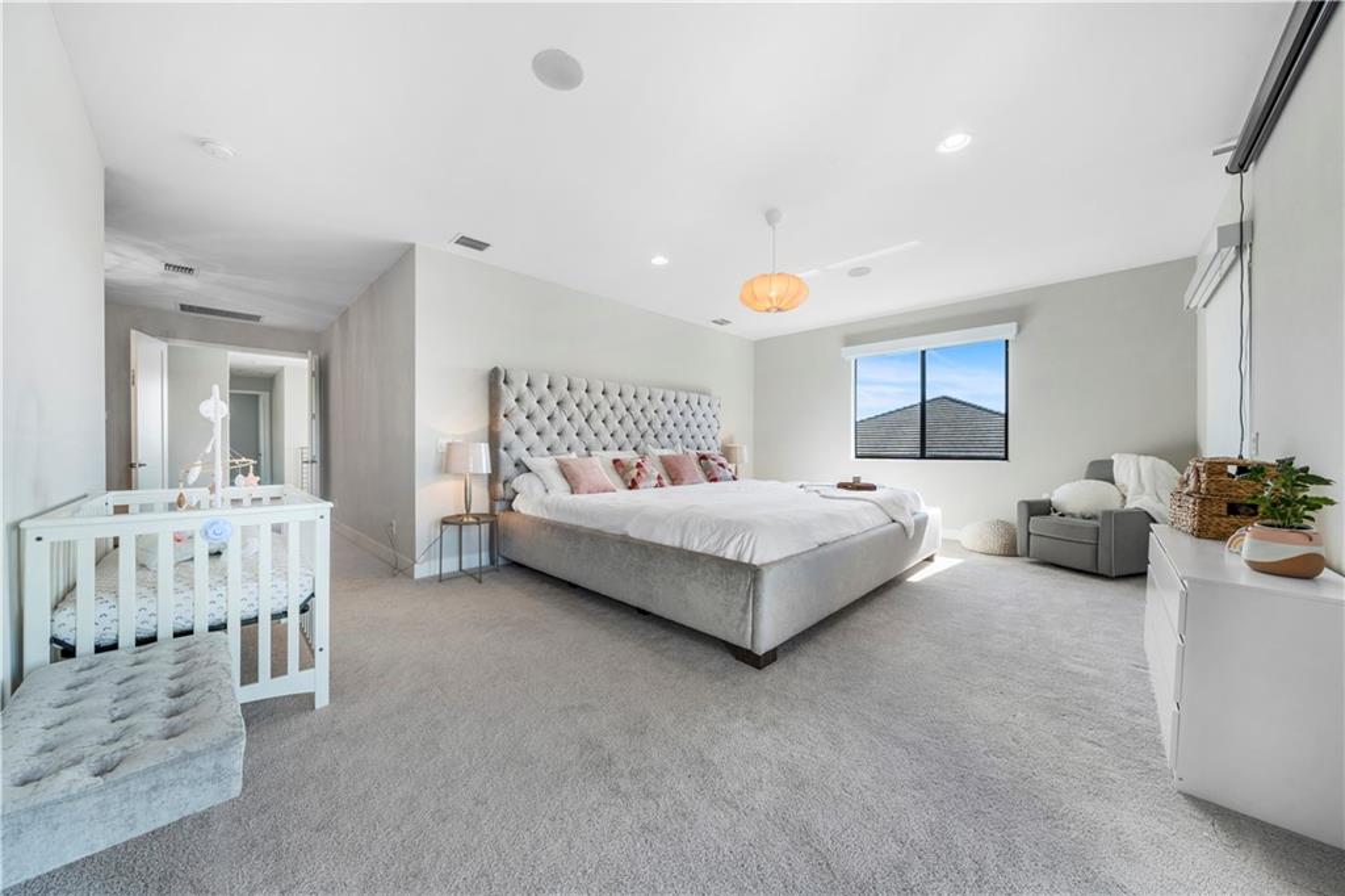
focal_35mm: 12
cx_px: 672
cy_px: 448
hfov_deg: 112.6
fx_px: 448
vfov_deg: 90.0
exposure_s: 1/400
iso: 400
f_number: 8
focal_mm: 12
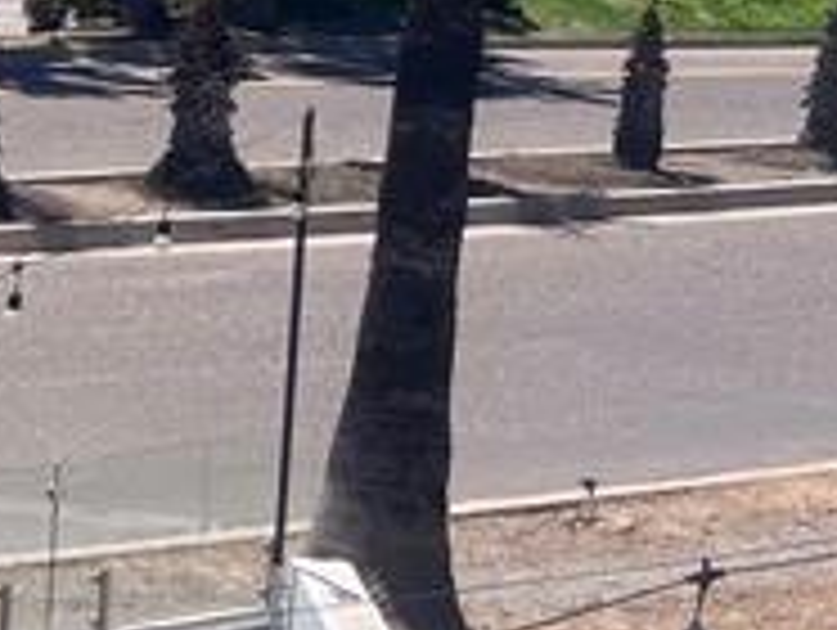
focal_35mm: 143
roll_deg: -0.5
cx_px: -1440
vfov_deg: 10.3
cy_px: 27
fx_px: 3462
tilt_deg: -8.8
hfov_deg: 10.7
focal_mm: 5.1
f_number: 1.6
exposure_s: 1/3311
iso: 50
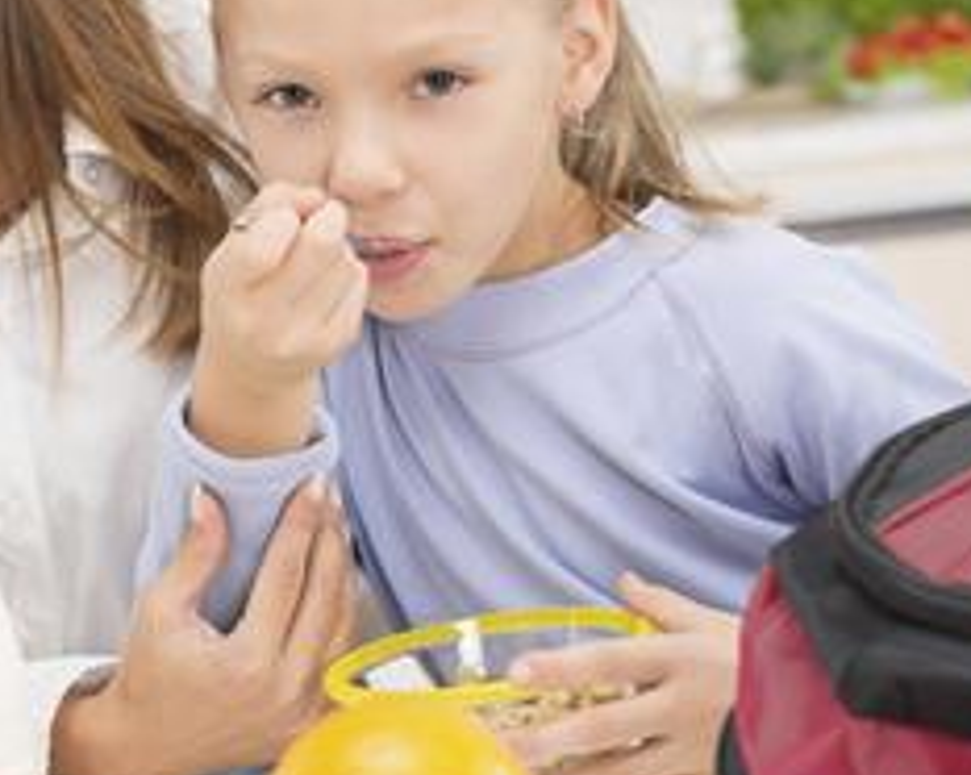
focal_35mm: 137
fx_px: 3934
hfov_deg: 14.0
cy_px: 377
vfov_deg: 11.3
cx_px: 177
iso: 100
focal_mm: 50
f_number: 2.8
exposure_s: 1/100
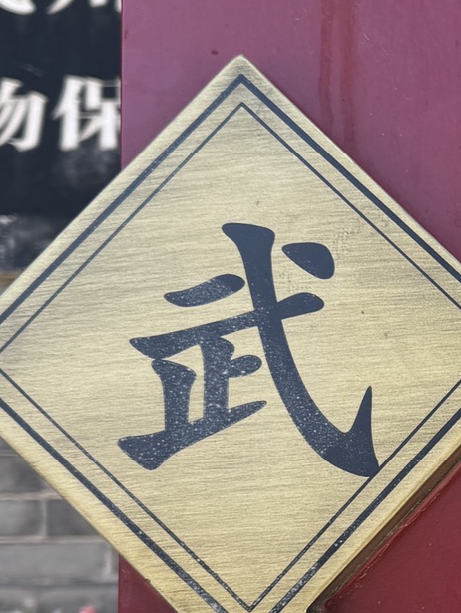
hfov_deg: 17.5
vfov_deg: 24.8
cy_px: 426
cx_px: 633
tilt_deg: +6.1
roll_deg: +0.8
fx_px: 1384
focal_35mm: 78
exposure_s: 1/627
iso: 80
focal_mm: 6.76
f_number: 1.78
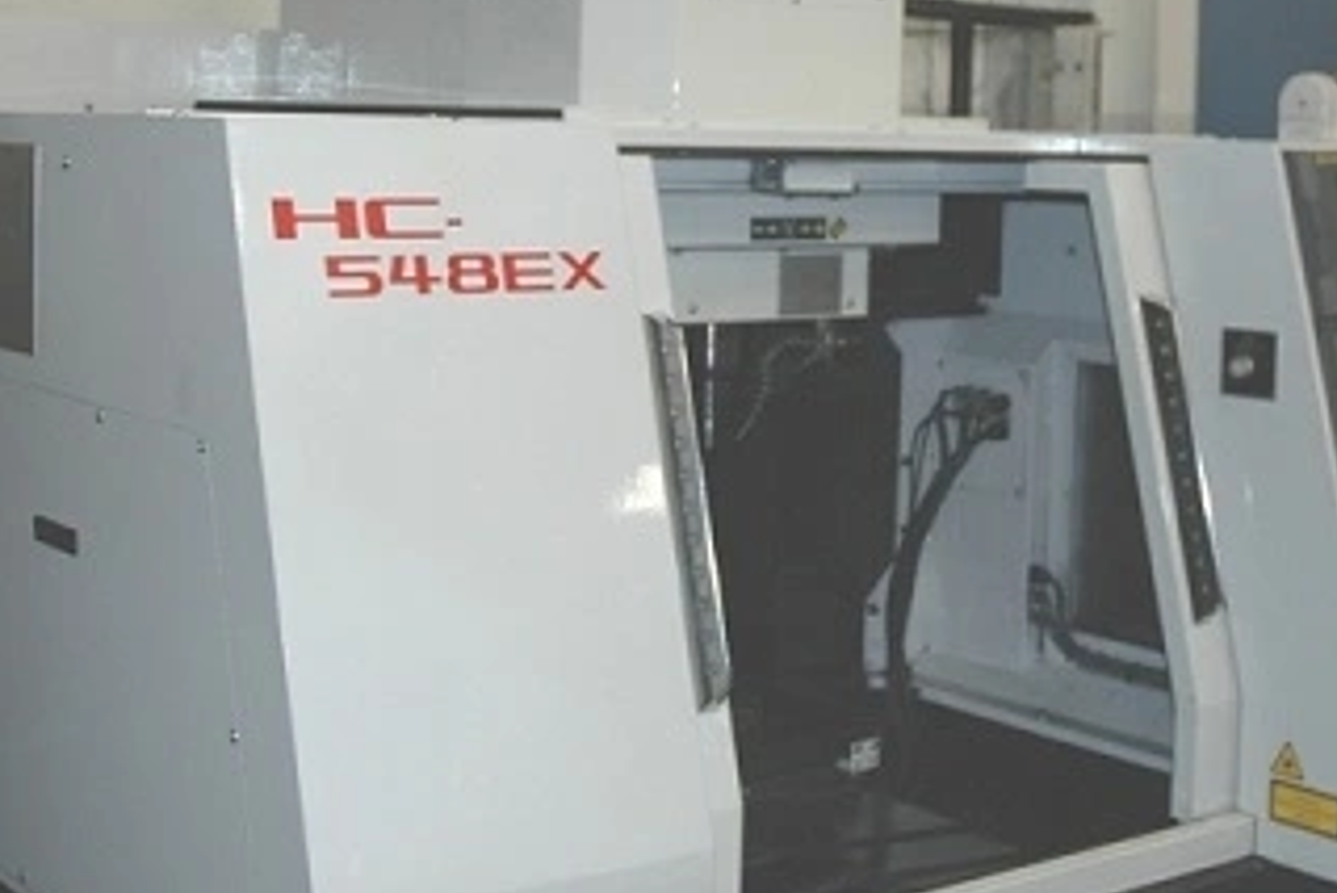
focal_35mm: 62
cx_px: 549
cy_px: 270
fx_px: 2304
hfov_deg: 32.3
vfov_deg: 21.8
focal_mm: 22
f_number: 3.8
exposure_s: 1/60
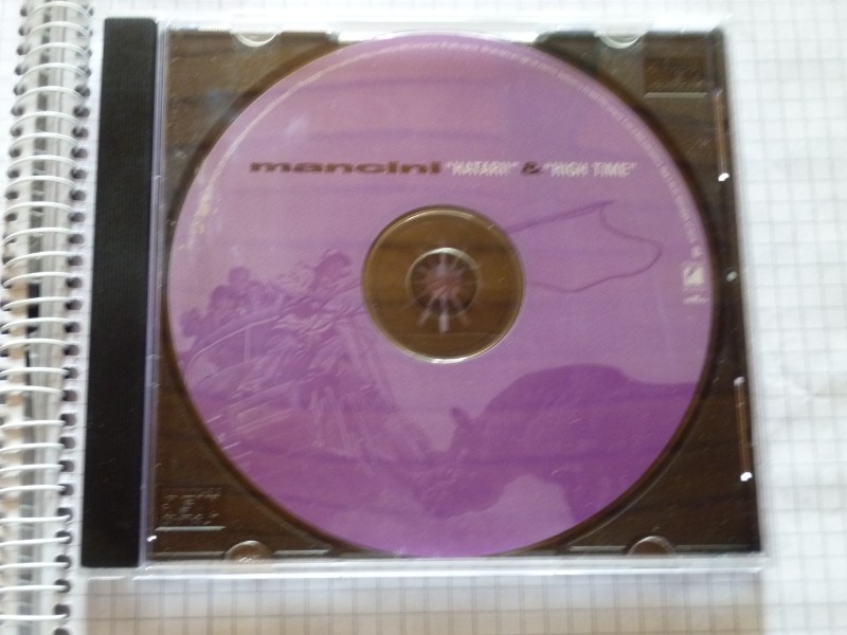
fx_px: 1321
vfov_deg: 27.0
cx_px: 424
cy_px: 318
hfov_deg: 35.5
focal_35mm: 54
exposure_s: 1/5
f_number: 4.5
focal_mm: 9.7
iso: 400
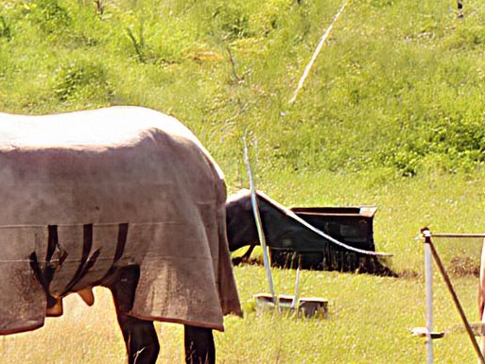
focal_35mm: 2631
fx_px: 36871
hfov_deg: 0.8
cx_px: 536
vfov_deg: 0.6
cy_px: 181
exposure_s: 1/320
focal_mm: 8.67
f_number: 2.4
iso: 50
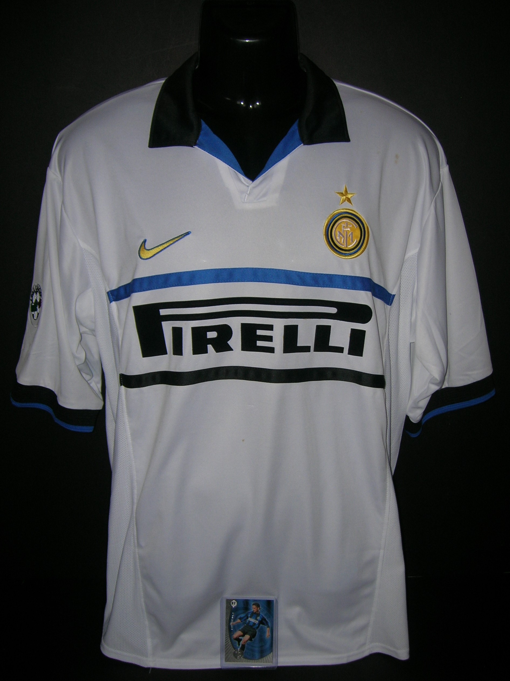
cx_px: 255
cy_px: 340
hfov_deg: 41.8
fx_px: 668
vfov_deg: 54.0
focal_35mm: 34
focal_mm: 5.7
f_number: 2.9
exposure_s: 1/60.1
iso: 50
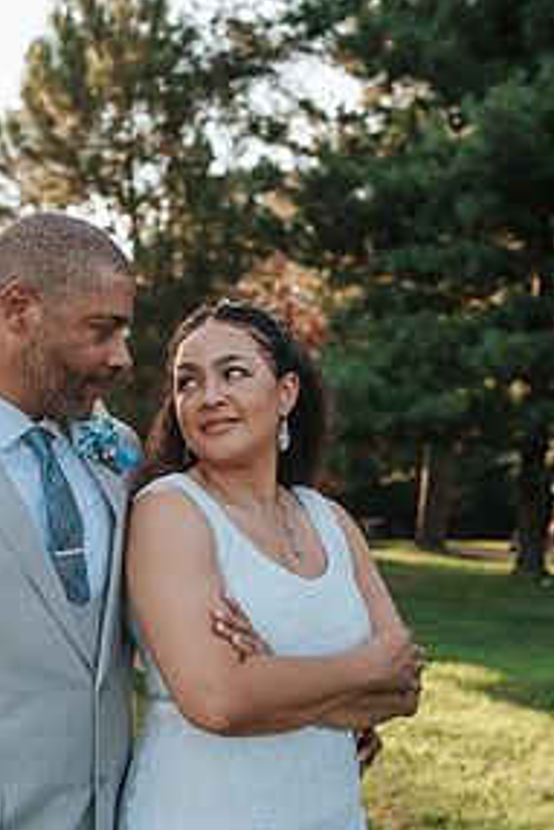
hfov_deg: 24.3
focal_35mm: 55
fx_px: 1268
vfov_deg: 35.7
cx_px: 131
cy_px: 578
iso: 640
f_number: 3.2
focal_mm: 35
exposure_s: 1/1250
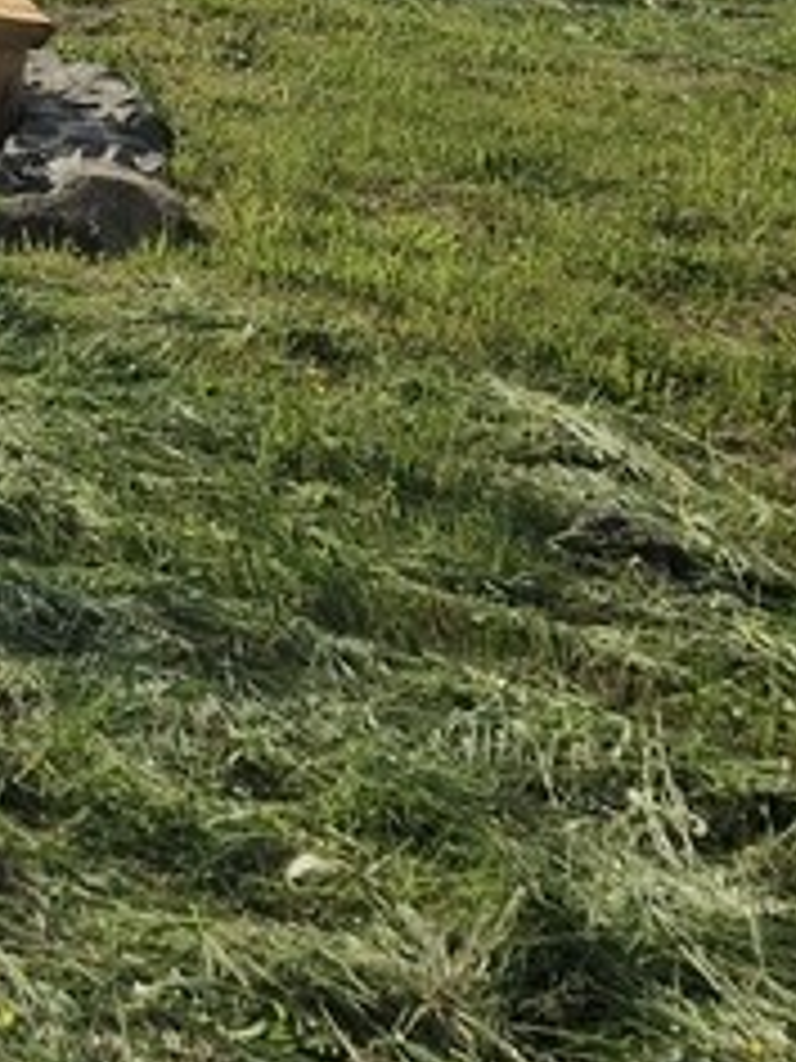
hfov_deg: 13.0
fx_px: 3066
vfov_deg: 18.3
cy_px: -328
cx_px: -751
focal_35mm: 100
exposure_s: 1/4576
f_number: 1.8
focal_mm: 5.54
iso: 50
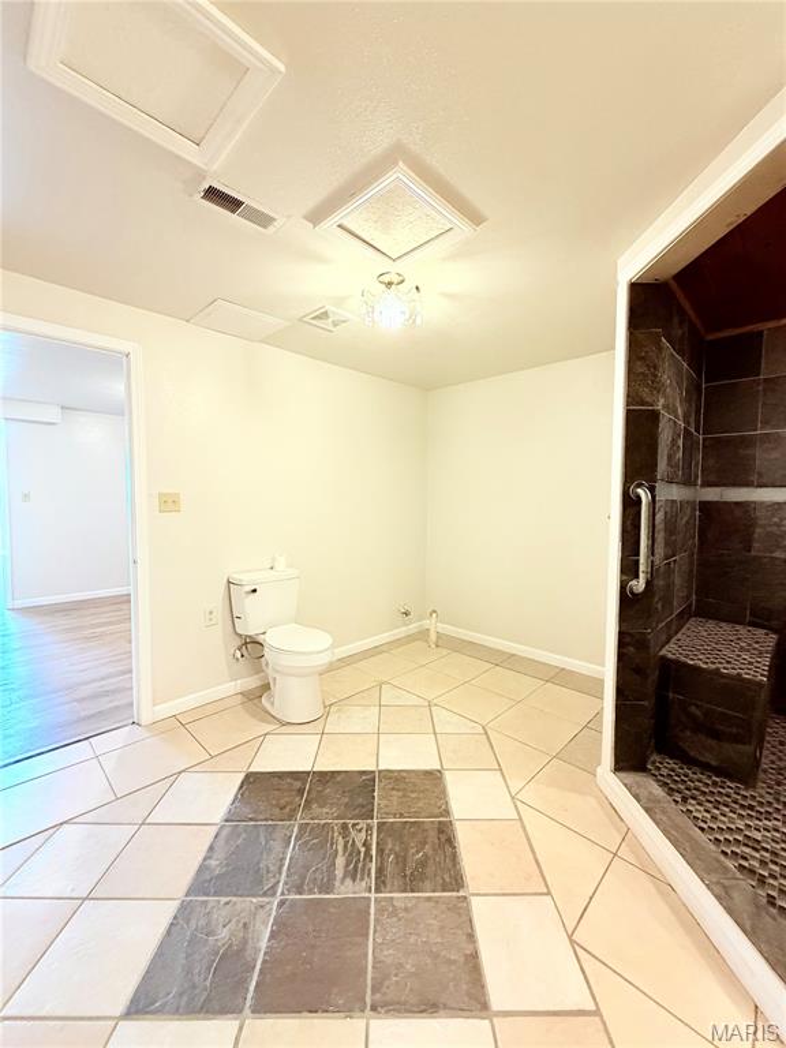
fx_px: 424
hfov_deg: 85.7
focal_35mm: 14
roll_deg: -0.5
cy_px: 524
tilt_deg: -2.8
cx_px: 393
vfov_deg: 102.1
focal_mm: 2.22
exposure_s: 1/60
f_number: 2.2
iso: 500
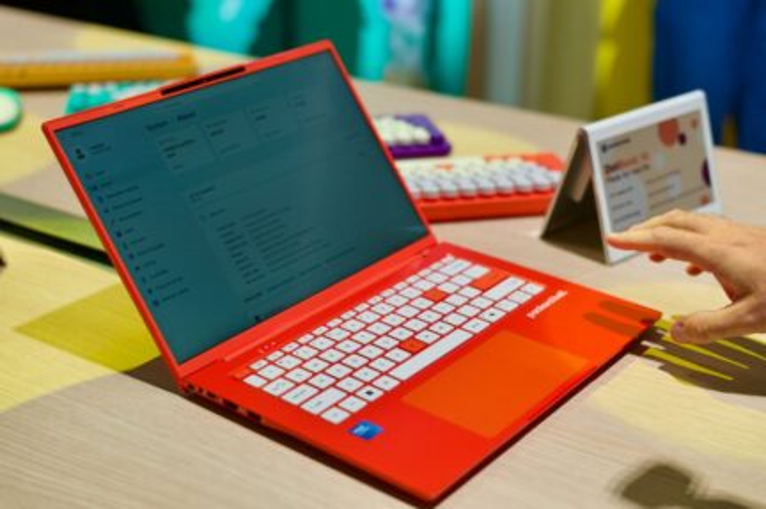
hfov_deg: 39.6
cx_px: 383
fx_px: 1063
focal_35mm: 50
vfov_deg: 26.9
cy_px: 254
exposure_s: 1/90
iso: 200
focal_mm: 50
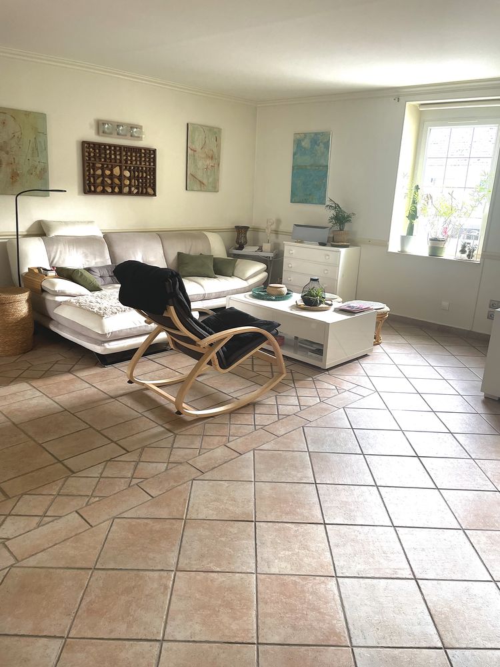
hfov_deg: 53.1
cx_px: 250
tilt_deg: -15.1
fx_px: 501
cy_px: 334
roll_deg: -2.9
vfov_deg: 67.3
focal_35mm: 26
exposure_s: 1/117
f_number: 1.6
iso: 125
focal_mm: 4.2
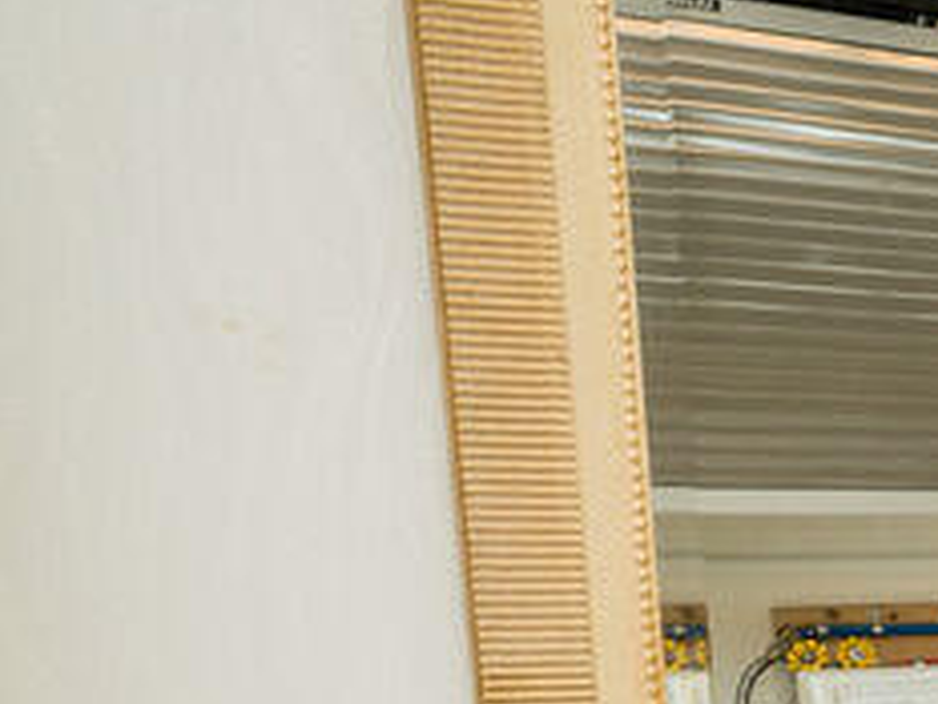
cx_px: 2057
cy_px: 871
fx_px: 2060
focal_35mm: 76
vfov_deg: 18.3
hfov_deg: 16.4
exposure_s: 1/160
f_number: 5.6
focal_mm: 18
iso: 400
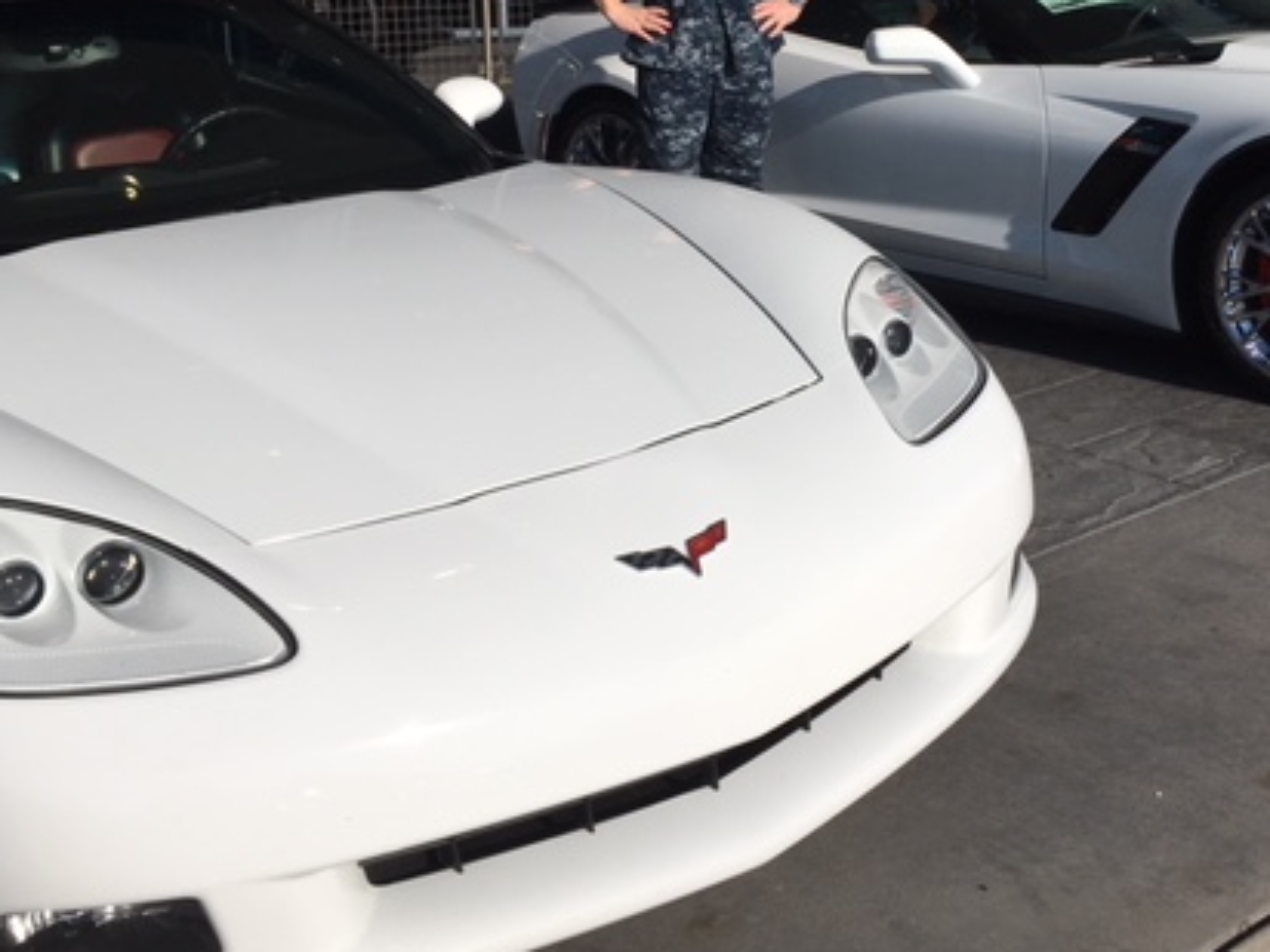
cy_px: 293
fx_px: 1651
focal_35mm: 45
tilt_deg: -11.0
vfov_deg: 31.8
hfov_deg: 41.8
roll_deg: +0.7
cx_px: 780
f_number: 2.2
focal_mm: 4.15
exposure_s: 1/4049
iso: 25
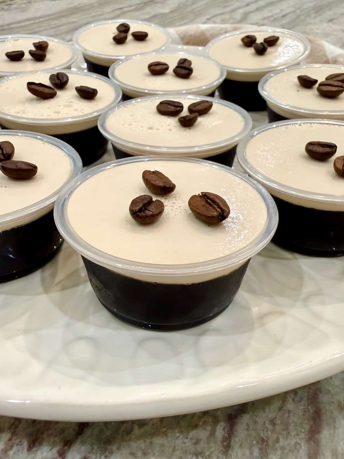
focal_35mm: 24
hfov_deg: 56.8
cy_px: 230
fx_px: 318
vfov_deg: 71.6
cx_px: 172
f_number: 2.2
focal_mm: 2.2
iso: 250
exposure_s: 1/120
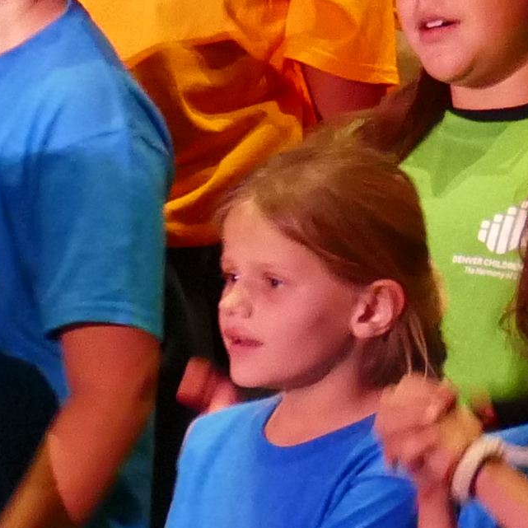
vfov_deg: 1.2
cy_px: 91
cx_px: 1178
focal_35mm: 1421
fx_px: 24522
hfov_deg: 1.2
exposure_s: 1/25
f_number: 4
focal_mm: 71.46
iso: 1600
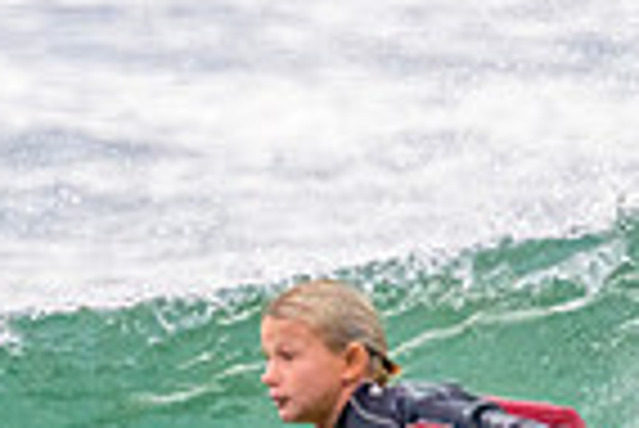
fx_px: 73914
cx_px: 61
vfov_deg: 0.3
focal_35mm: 4160
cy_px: 597
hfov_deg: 0.5
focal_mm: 800
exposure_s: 1/2000
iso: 4000
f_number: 11
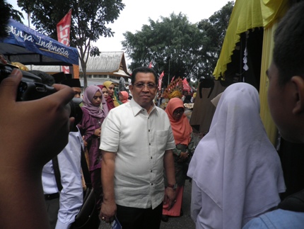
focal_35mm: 24
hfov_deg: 71.6
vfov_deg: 56.9
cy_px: 114
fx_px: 211
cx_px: 152
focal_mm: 4.3
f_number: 8.3
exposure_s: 1/80
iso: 64
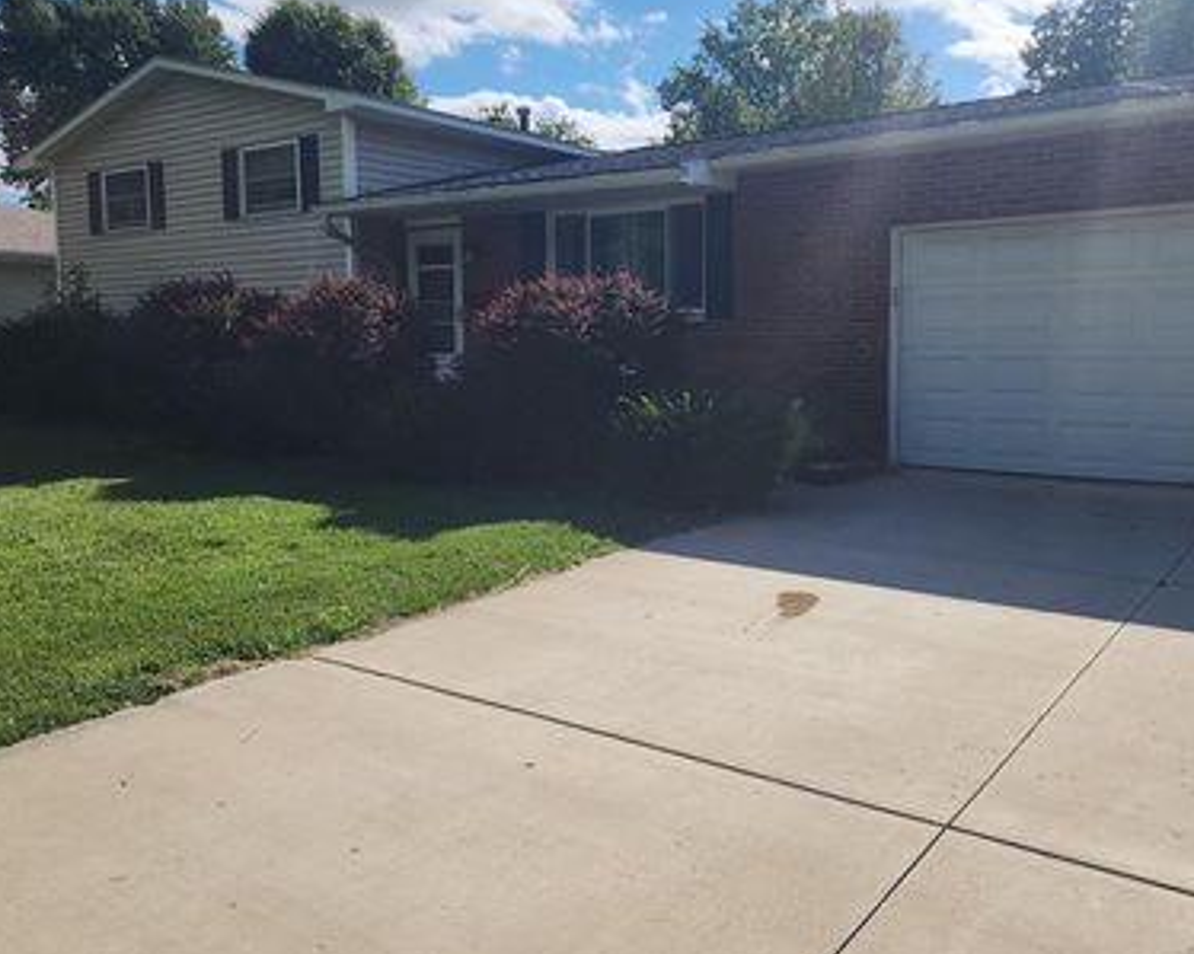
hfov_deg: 58.6
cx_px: 677
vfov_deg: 48.3
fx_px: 1060
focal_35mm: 30
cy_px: 400
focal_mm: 6.4
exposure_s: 1/1869
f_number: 1.8
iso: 12
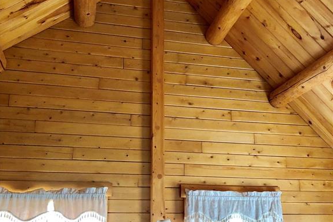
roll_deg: +0.7
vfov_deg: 34.0
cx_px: 166
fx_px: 361
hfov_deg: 49.6
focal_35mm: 39
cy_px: 141
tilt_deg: +15.7
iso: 100
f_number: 1.8
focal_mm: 3.99
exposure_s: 1/15
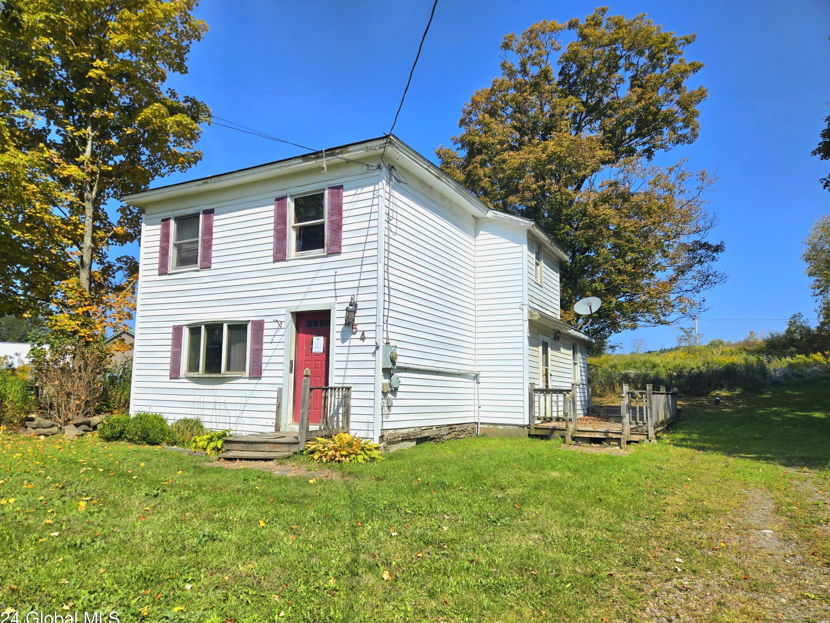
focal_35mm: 24
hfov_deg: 71.6
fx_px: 575
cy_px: 323
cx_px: 398
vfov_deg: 56.8
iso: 25
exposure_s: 1/5000
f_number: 1.8
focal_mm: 5.4
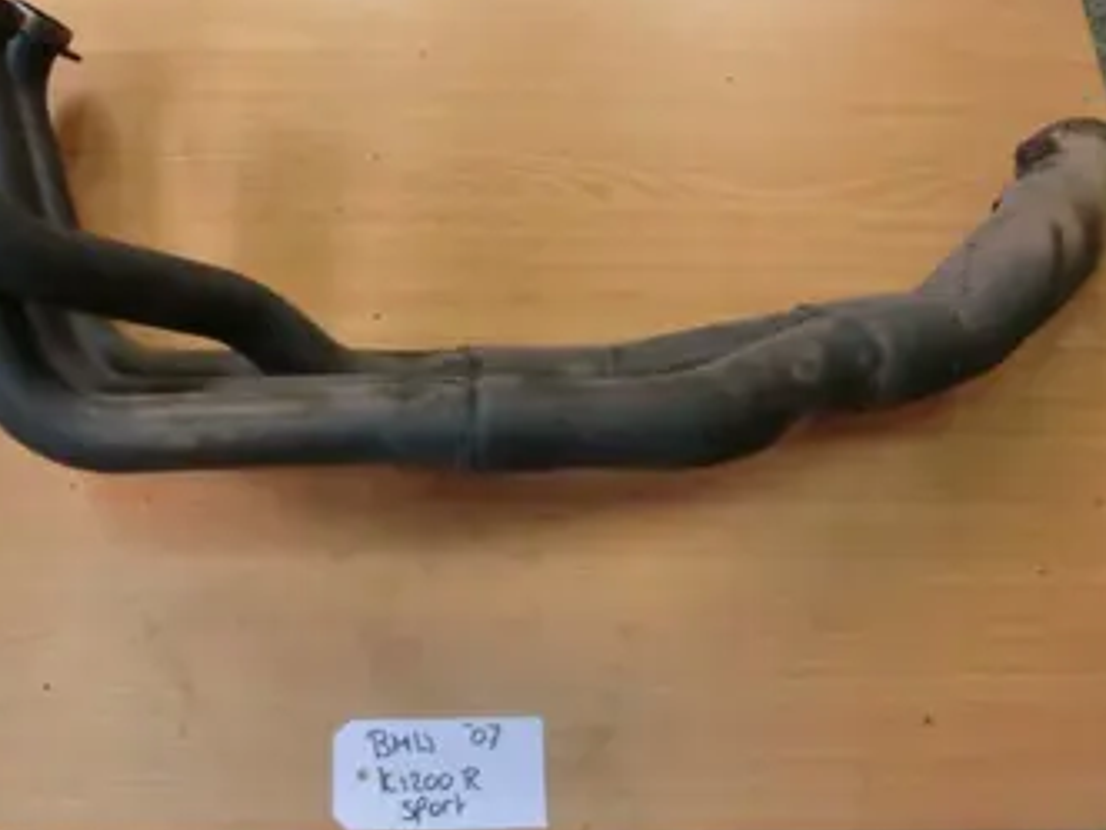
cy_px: 243
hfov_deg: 47.6
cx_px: 443
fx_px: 1246
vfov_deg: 36.2
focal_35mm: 39
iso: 320
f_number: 3.2
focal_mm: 4.9
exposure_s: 1/60
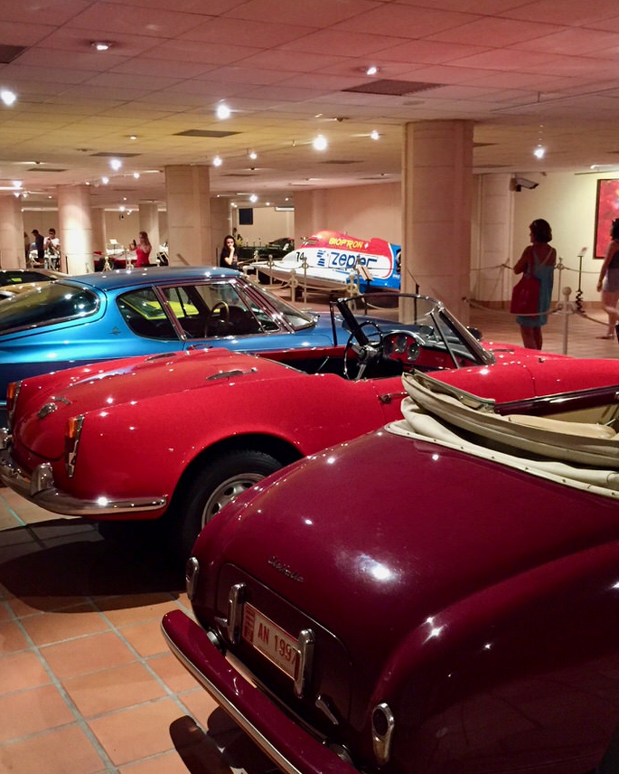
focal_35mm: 39
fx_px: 893
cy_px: 389
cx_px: 305
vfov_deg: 46.8
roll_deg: -0.5
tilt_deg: -10.0
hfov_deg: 38.2
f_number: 2.2
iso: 250
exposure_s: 1/15
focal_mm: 4.15
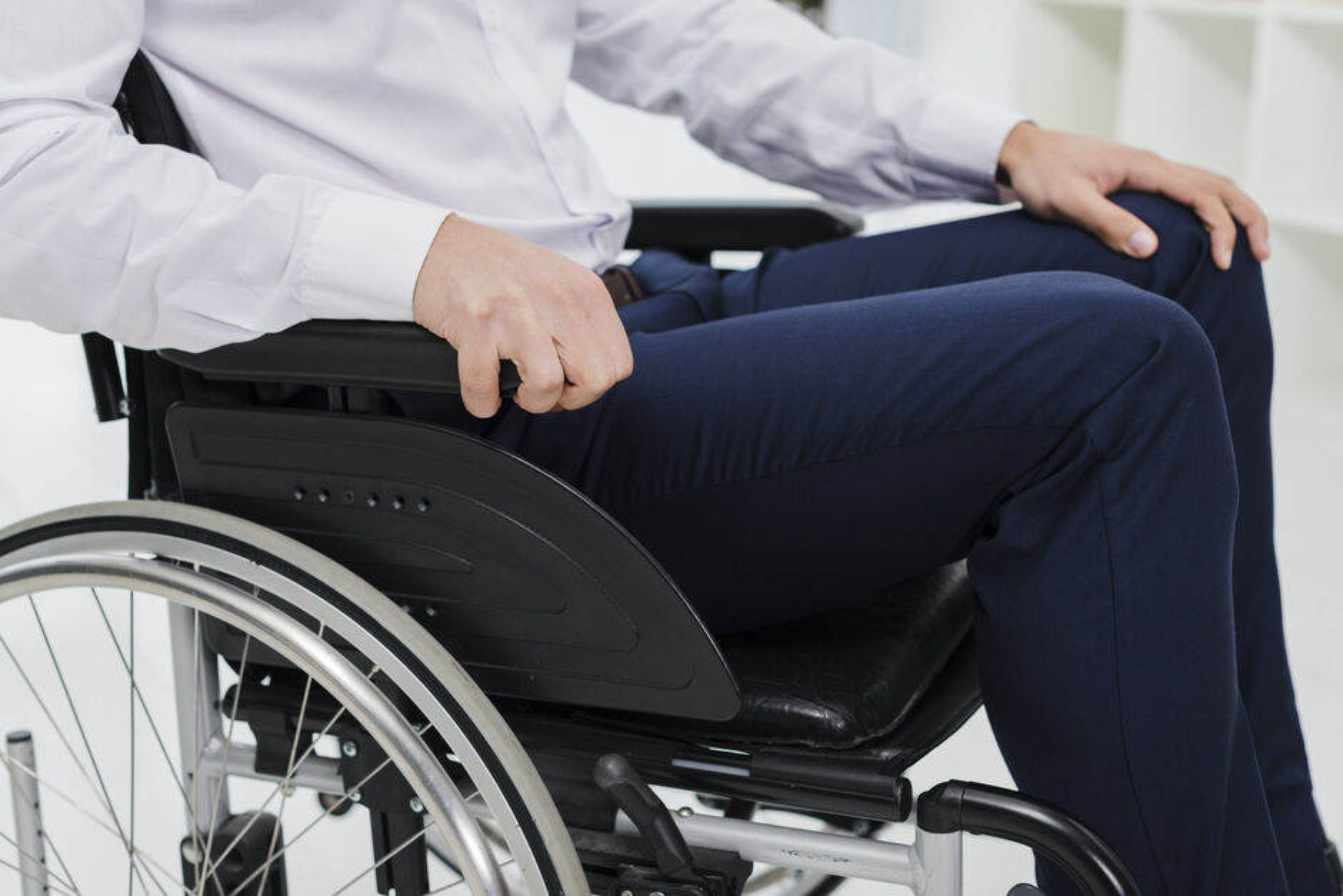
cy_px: 448
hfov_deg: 39.6
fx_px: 1865
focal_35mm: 50
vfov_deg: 27.0
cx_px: 672
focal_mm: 50
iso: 250
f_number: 4
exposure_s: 1/160
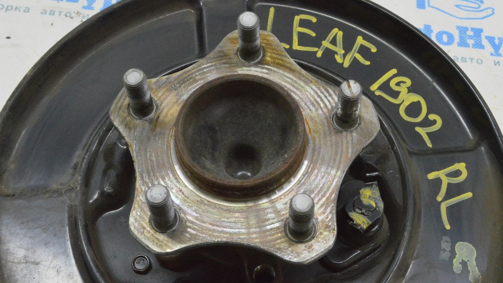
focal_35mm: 60
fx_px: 800
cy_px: 156
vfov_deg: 20.1
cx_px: 252
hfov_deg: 34.9
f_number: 20
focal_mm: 38
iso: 6400
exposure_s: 1/20
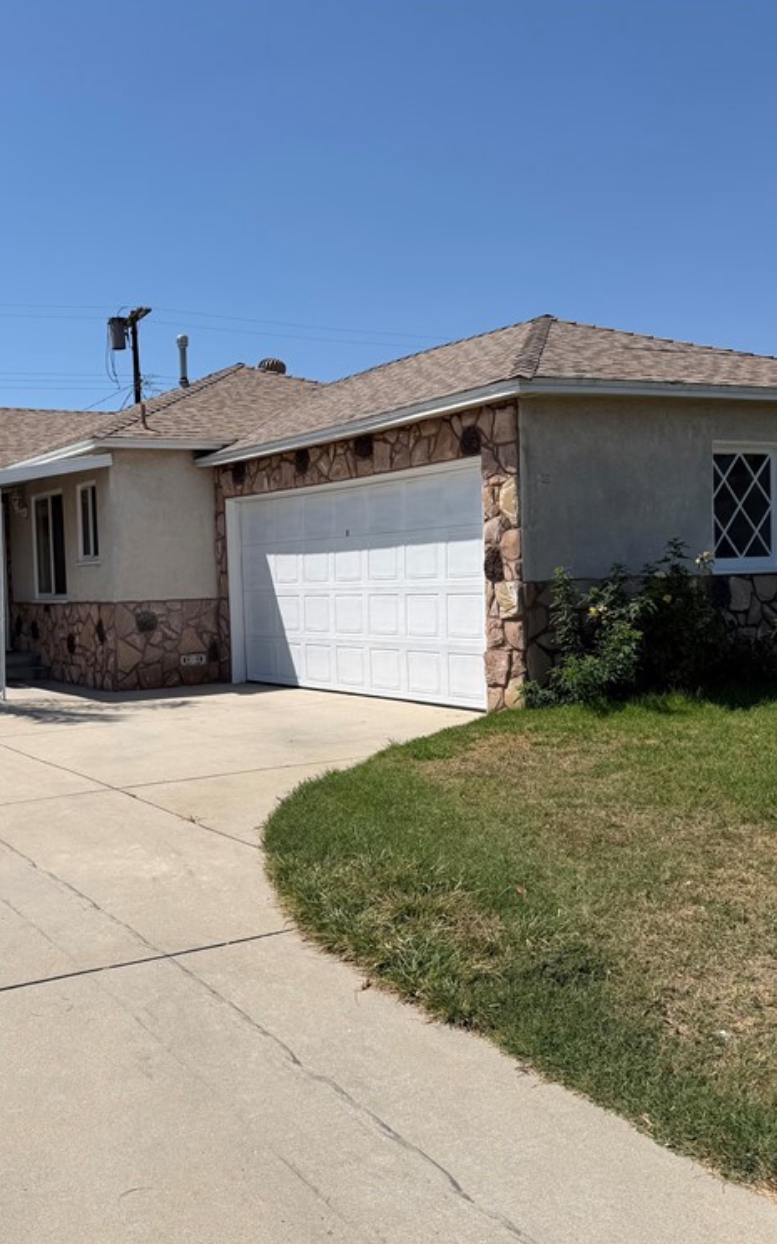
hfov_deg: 35.5
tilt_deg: -2.1
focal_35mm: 35
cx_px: 202
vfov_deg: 55.3
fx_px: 1186
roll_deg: +2.0
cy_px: 632
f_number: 1.78
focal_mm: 6.76
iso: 80
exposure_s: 1/8130
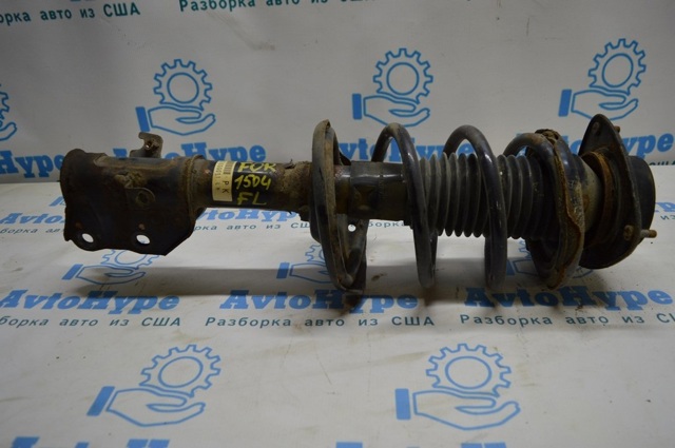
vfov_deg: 47.8
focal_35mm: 27
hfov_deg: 67.4
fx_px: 506
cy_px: 224
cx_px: 338
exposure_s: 1/80
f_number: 4.5
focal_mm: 18
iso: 400
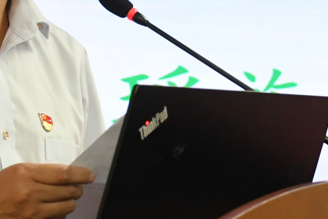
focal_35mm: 178
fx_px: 1622
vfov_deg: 7.7
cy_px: 80
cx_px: 303
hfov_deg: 11.5
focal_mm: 32
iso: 2000
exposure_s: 1/80
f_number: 4.5
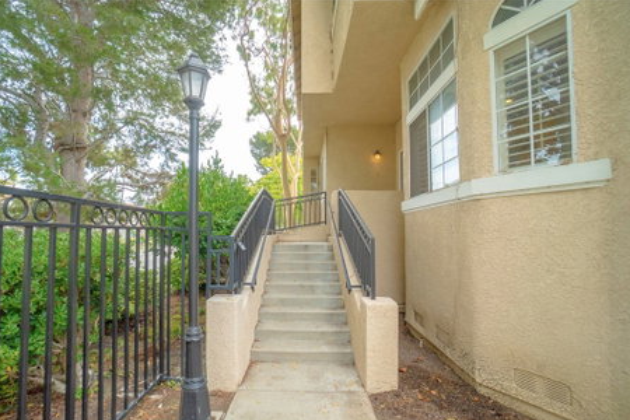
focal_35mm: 16
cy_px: 223
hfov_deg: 96.7
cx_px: 305
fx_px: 280
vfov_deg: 73.7
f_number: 8
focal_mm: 10
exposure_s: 1/125
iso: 320
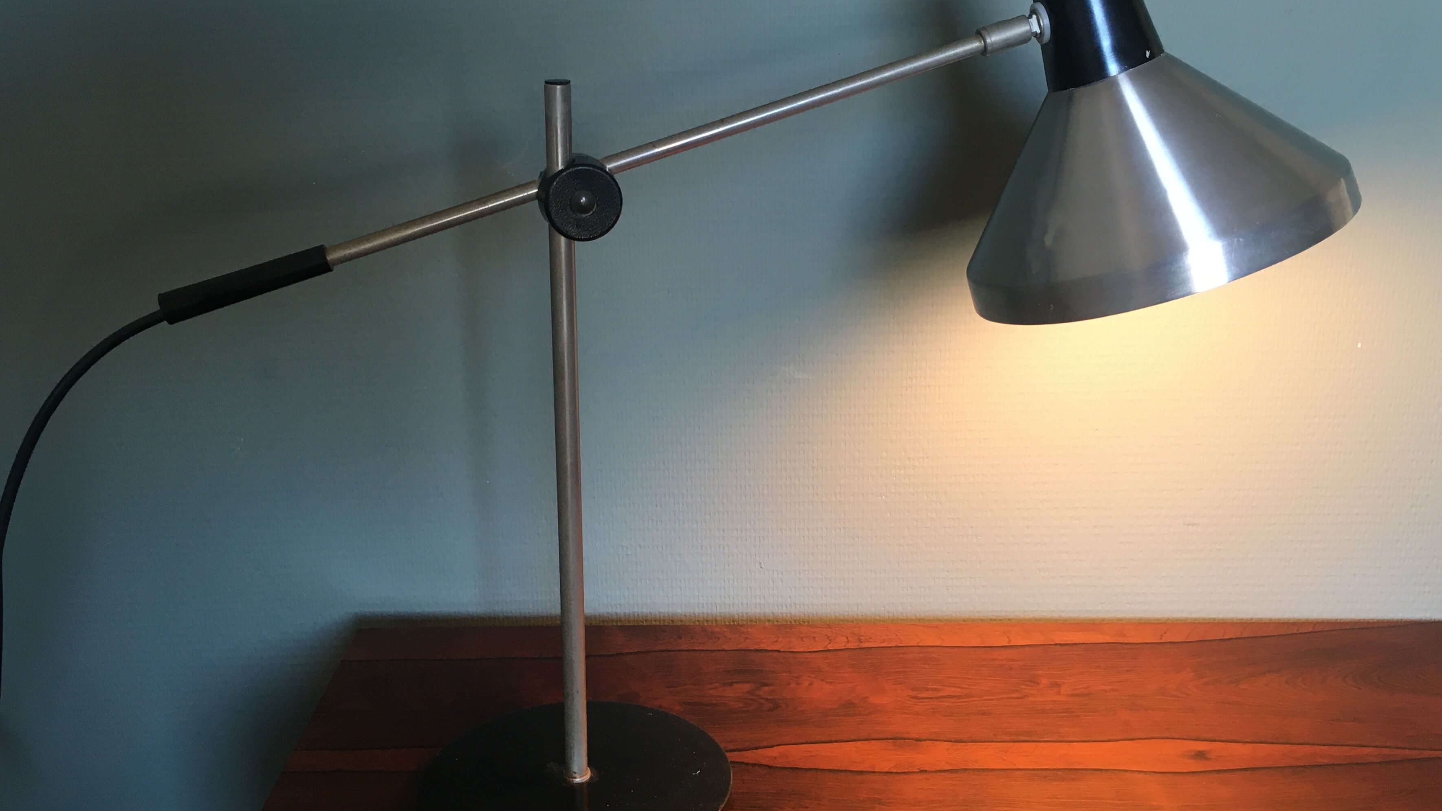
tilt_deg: -15.7
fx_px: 1376
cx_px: 698
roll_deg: -0.2
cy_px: 389
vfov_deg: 32.8
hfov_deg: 55.3
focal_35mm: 36
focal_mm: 4.15
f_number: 2.2
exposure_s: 1/33
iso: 100
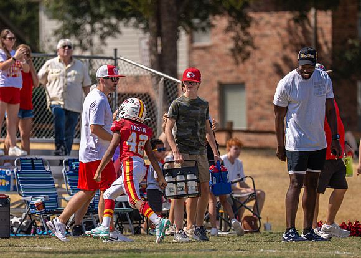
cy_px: 156
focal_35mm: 403
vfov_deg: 3.6
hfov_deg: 5.0
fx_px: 4132
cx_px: 158
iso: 100
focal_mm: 200
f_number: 2.8
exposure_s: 1/3200
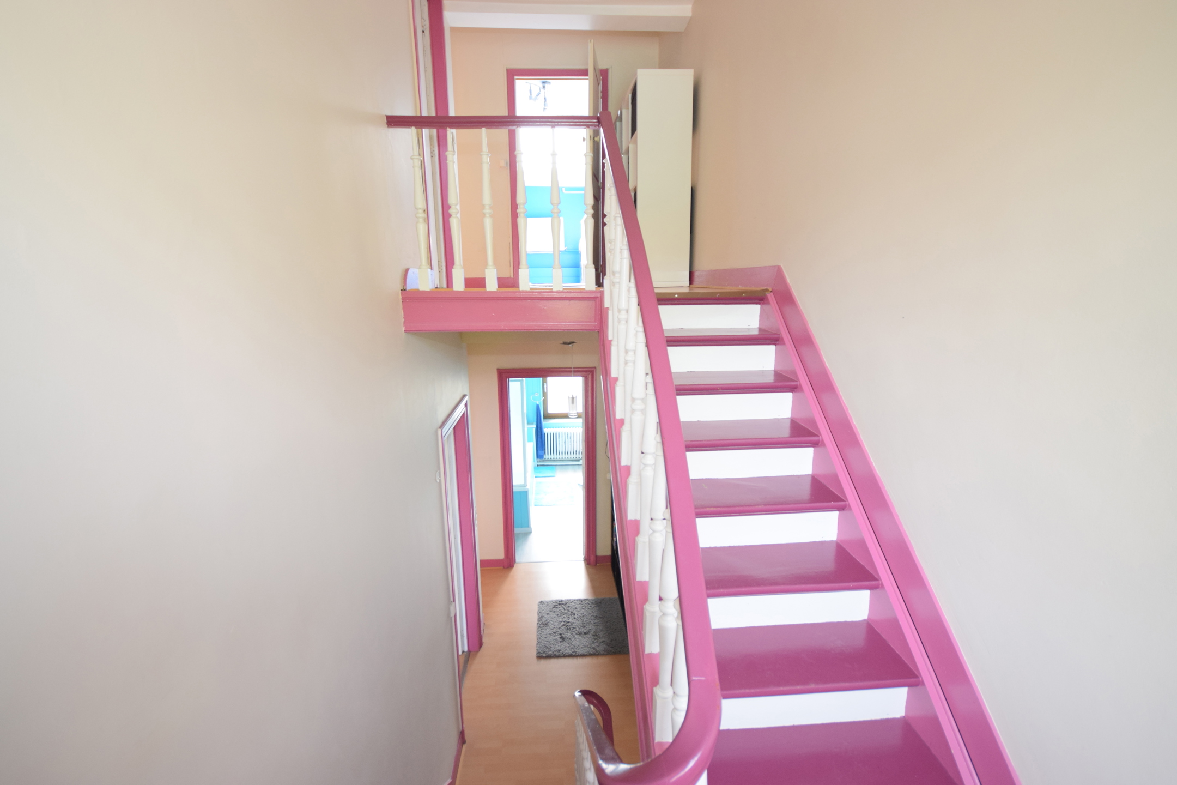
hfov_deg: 100.4
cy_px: 392
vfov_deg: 77.3
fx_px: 490
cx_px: 588
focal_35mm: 15
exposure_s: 1/80
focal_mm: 10
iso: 800
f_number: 4.5
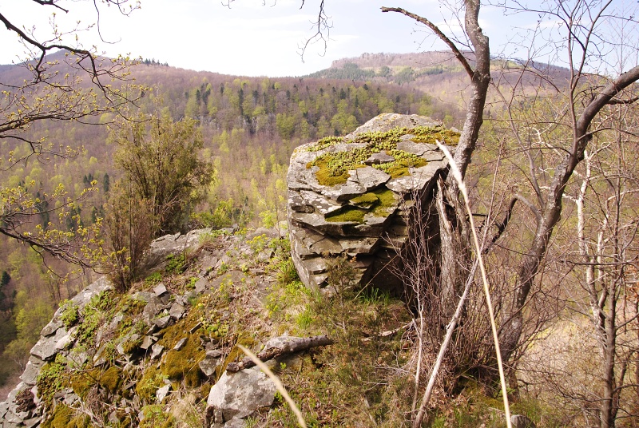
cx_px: 320
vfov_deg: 48.1
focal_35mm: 27
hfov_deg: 67.3
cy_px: 214
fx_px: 480
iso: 200
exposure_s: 1/100
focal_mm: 18
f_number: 7.1
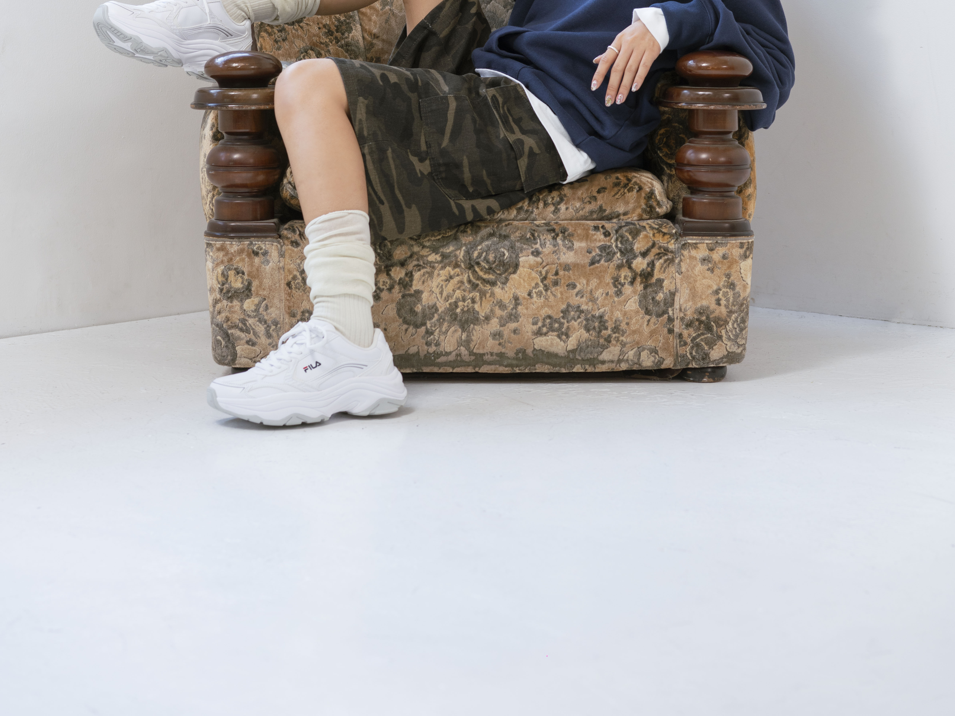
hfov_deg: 24.4
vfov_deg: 18.1
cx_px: 478
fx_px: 2207
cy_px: 40
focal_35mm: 80
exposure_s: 1/160
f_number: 4.5
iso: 320
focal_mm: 55
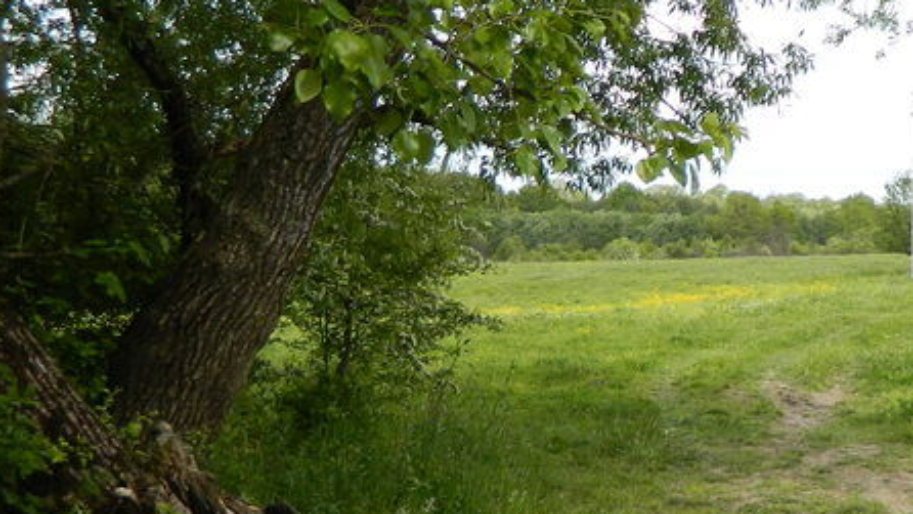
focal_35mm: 66
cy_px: 358
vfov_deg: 18.2
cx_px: 833
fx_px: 1598
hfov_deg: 30.4
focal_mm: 4.5
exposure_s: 1/400
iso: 80
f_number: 3.1
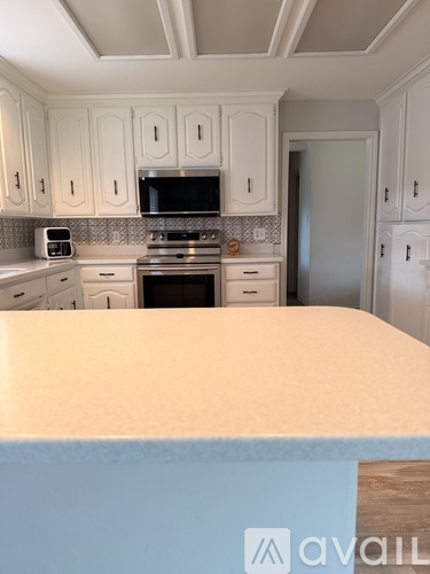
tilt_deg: -7.4
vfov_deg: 71.6
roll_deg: +0.5
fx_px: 398
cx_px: 215
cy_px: 287
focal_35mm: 24
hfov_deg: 56.8
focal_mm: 6.76
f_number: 1.78
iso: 250
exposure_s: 1/60
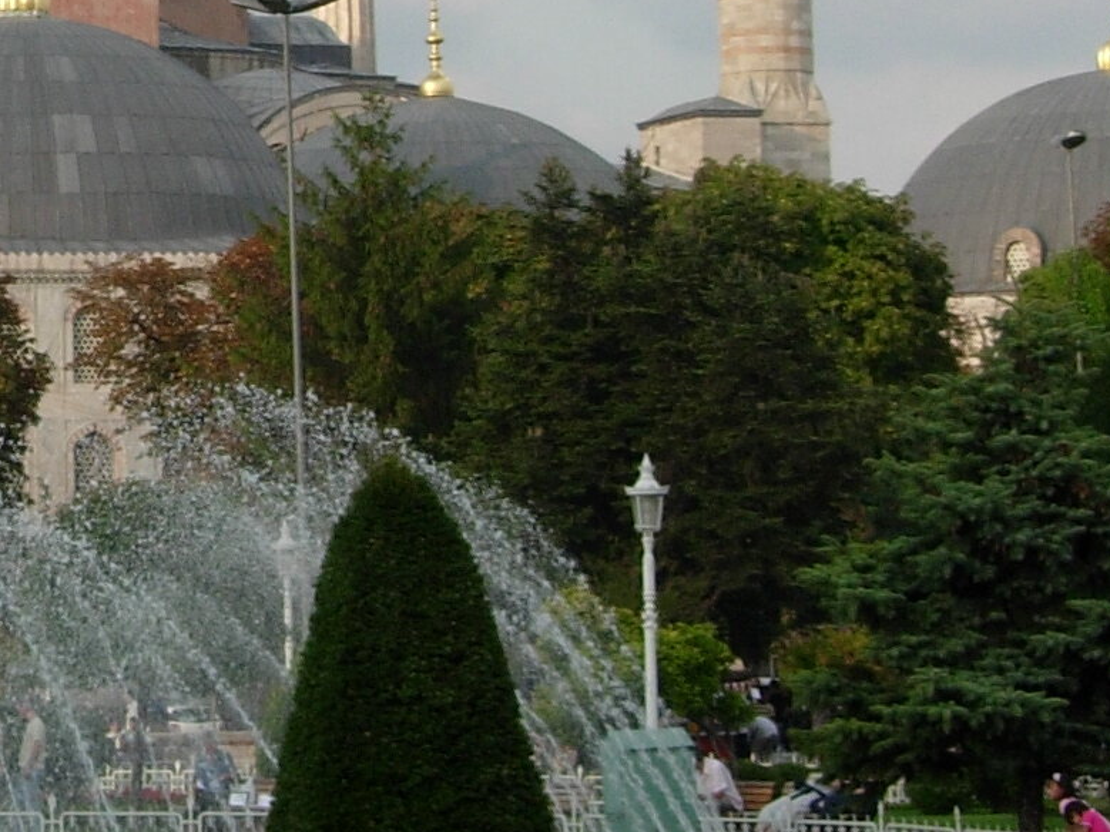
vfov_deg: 8.3
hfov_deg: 10.9
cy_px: -13
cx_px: -308
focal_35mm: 178
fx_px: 5707
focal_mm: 12.7
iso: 79
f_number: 5.9
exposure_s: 1/228
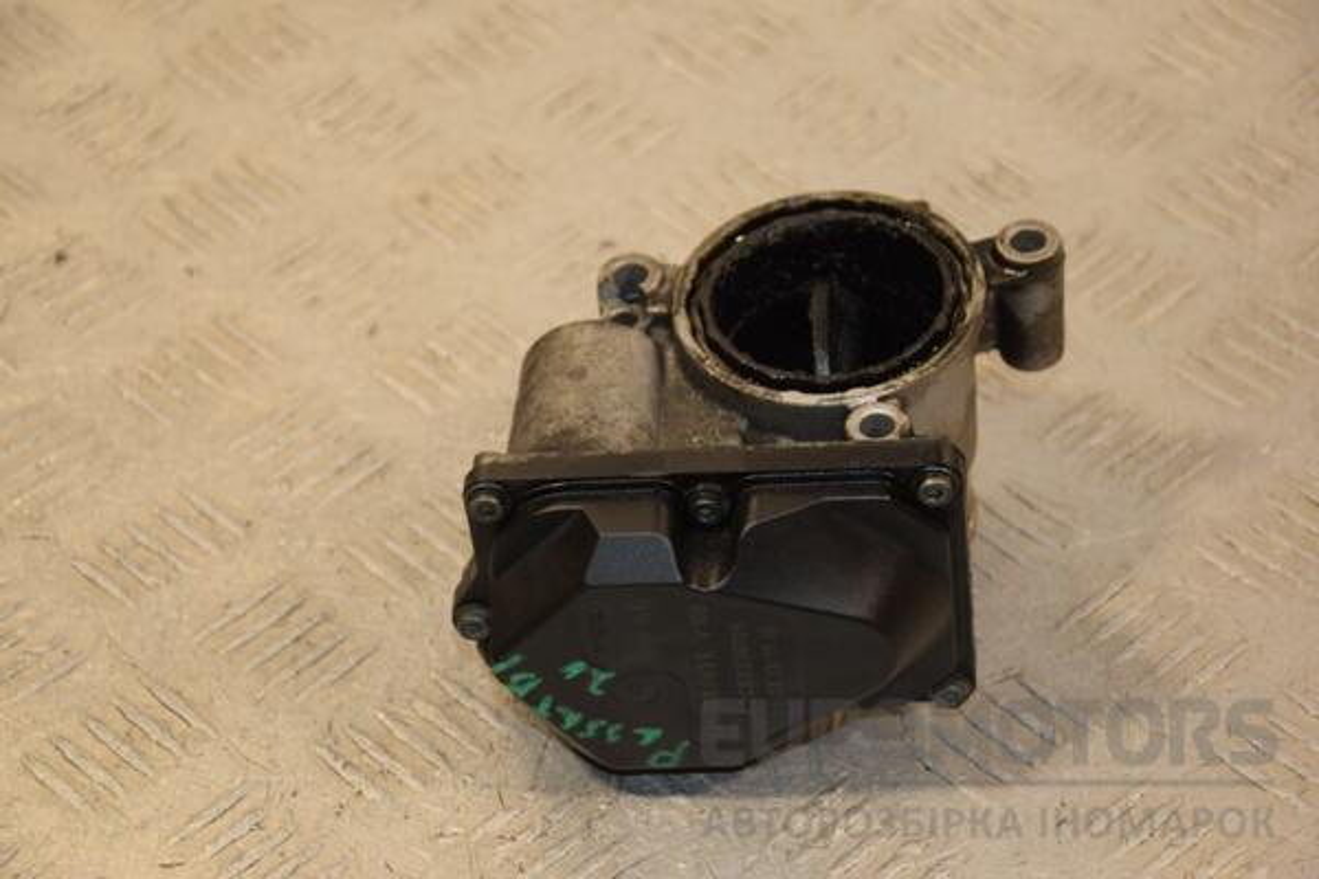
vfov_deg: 13.0
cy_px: 440
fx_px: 3847
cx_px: 660
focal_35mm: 105
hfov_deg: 19.5
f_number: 5.3
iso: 800
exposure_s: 1/160
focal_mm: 70
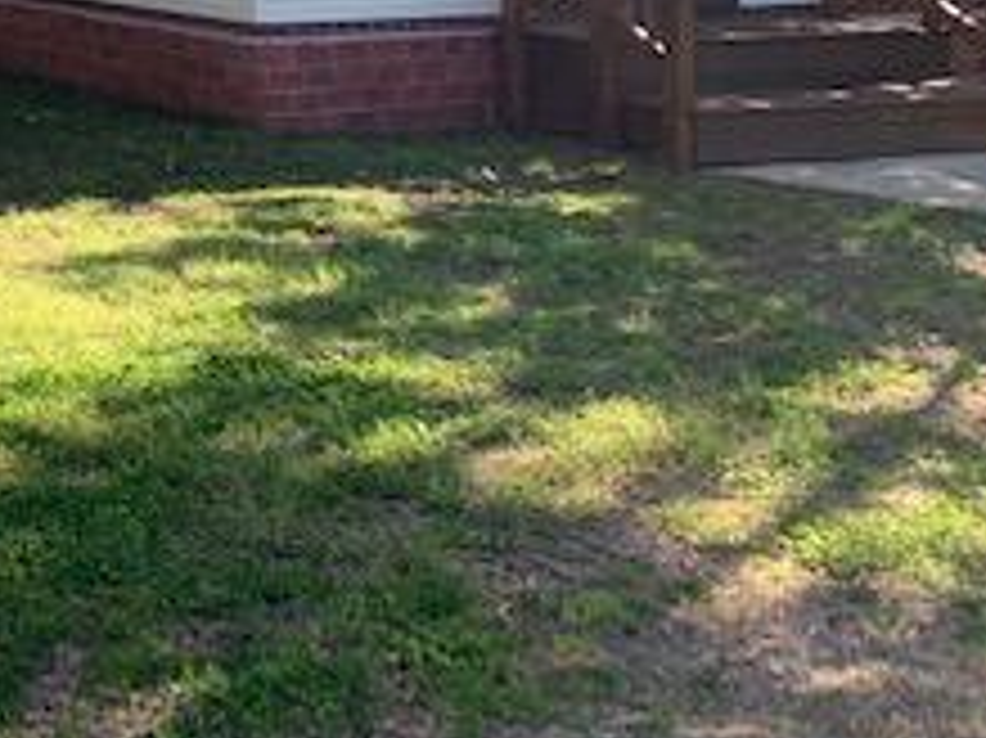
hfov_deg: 23.2
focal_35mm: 76
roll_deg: +0.9
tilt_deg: +3.6
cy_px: -302
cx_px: -239
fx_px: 2164
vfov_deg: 17.7
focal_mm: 4.25
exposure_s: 1/362
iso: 25
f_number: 1.8
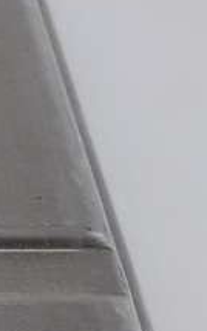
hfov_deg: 6.5
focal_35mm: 171
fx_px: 1547
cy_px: 231
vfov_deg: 12.2
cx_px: -534
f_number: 1.9
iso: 64
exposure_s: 1/100
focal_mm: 3.7
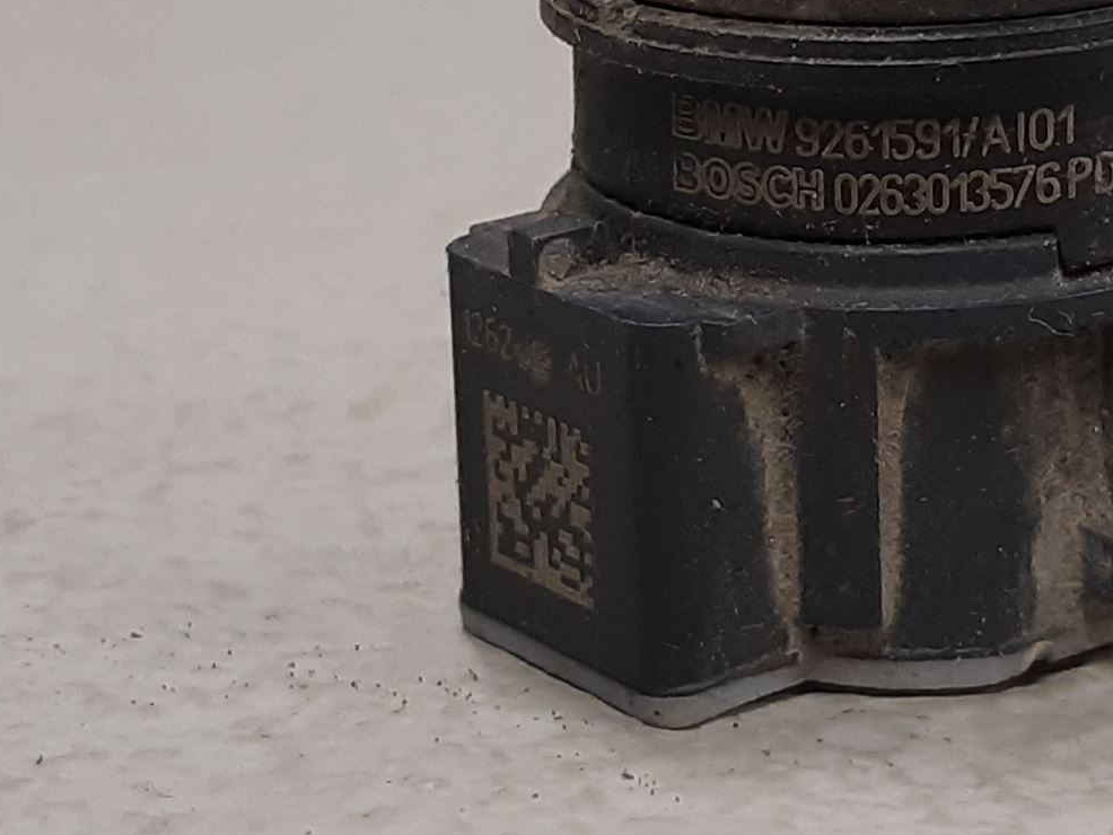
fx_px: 1737
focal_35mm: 54
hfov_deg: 34.8
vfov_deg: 26.7
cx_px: 824
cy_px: 209
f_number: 1.7
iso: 100
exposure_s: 1/50
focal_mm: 3.93
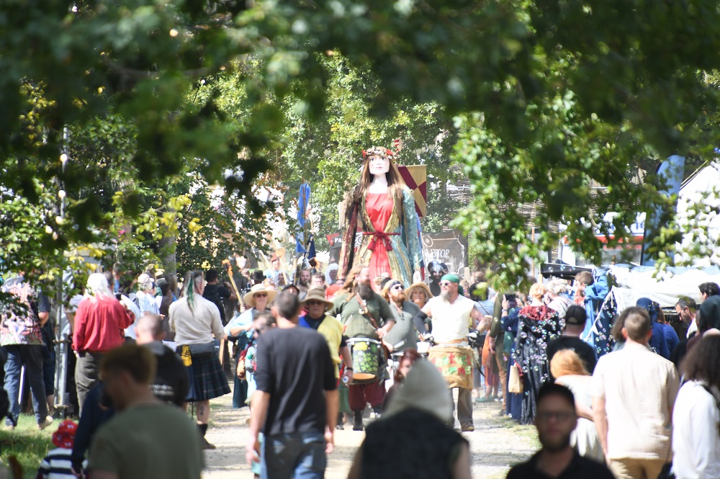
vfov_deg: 3.0
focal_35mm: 450
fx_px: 8992
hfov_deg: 4.6
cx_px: 360
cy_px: 240
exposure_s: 1/200
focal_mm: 300
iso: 200
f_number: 6.3
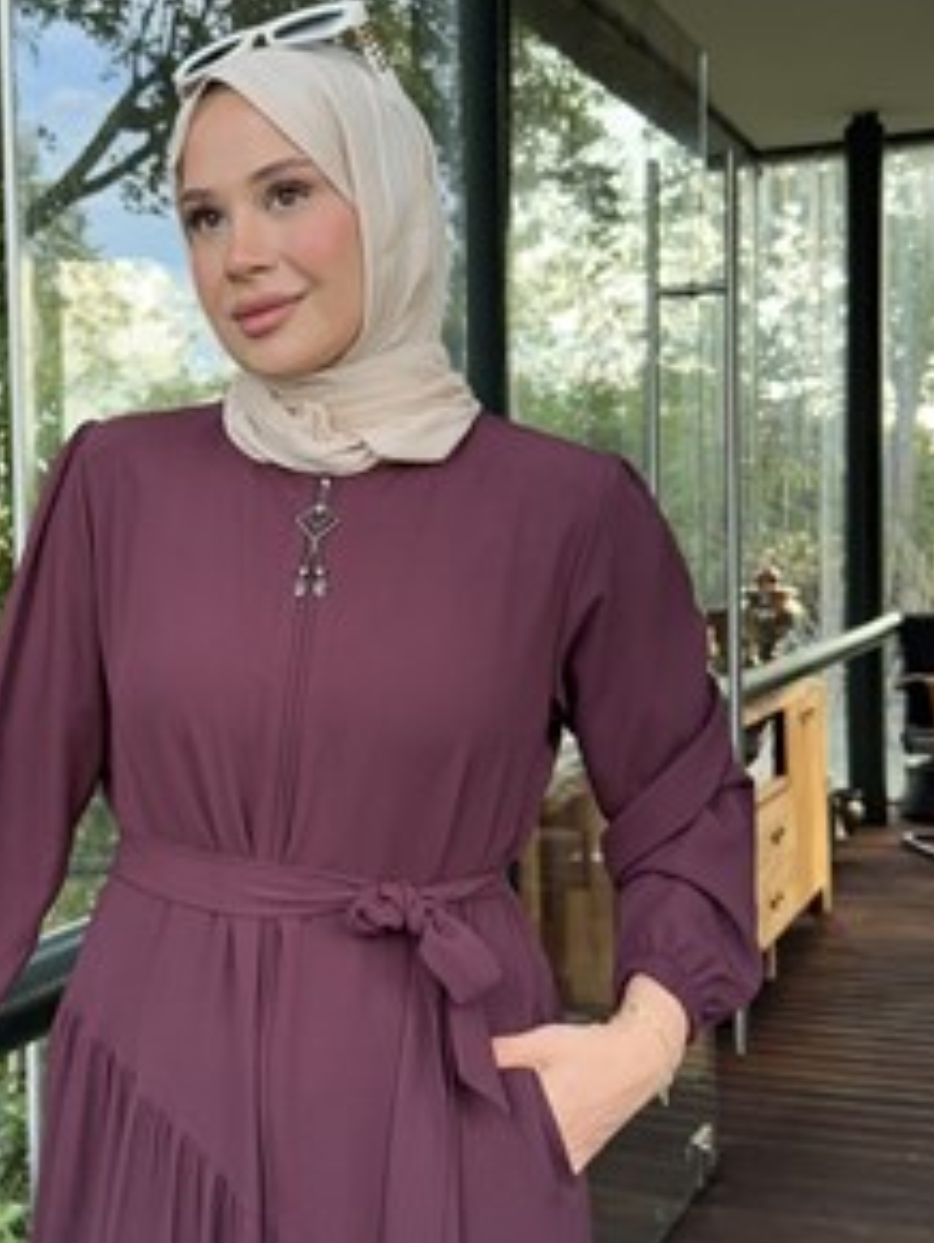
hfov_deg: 33.4
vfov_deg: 43.6
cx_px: 326
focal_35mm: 43
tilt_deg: -1.3
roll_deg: +0.2
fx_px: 1545
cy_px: 744
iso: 200
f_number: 1.78
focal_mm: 6.76
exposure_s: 1/241
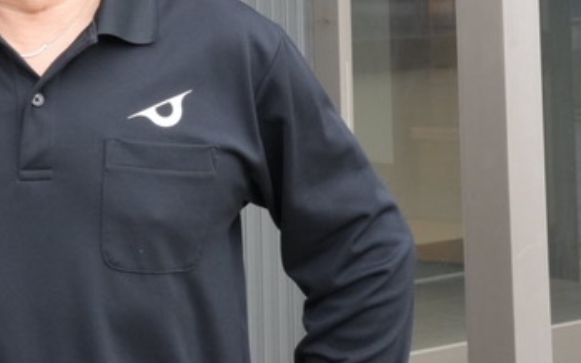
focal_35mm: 111
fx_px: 1757
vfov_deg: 11.5
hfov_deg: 17.4
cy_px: -113
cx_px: -208
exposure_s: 1/125
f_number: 16
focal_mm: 35
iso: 1600
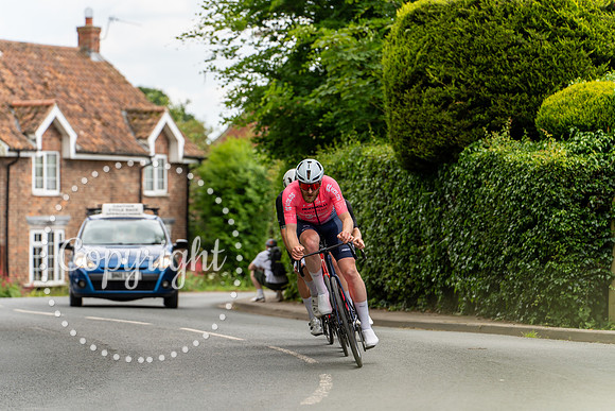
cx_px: 308
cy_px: 206
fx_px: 2853
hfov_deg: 12.3
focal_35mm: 167
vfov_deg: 8.2
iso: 100
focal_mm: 167
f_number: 4
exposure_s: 1/640
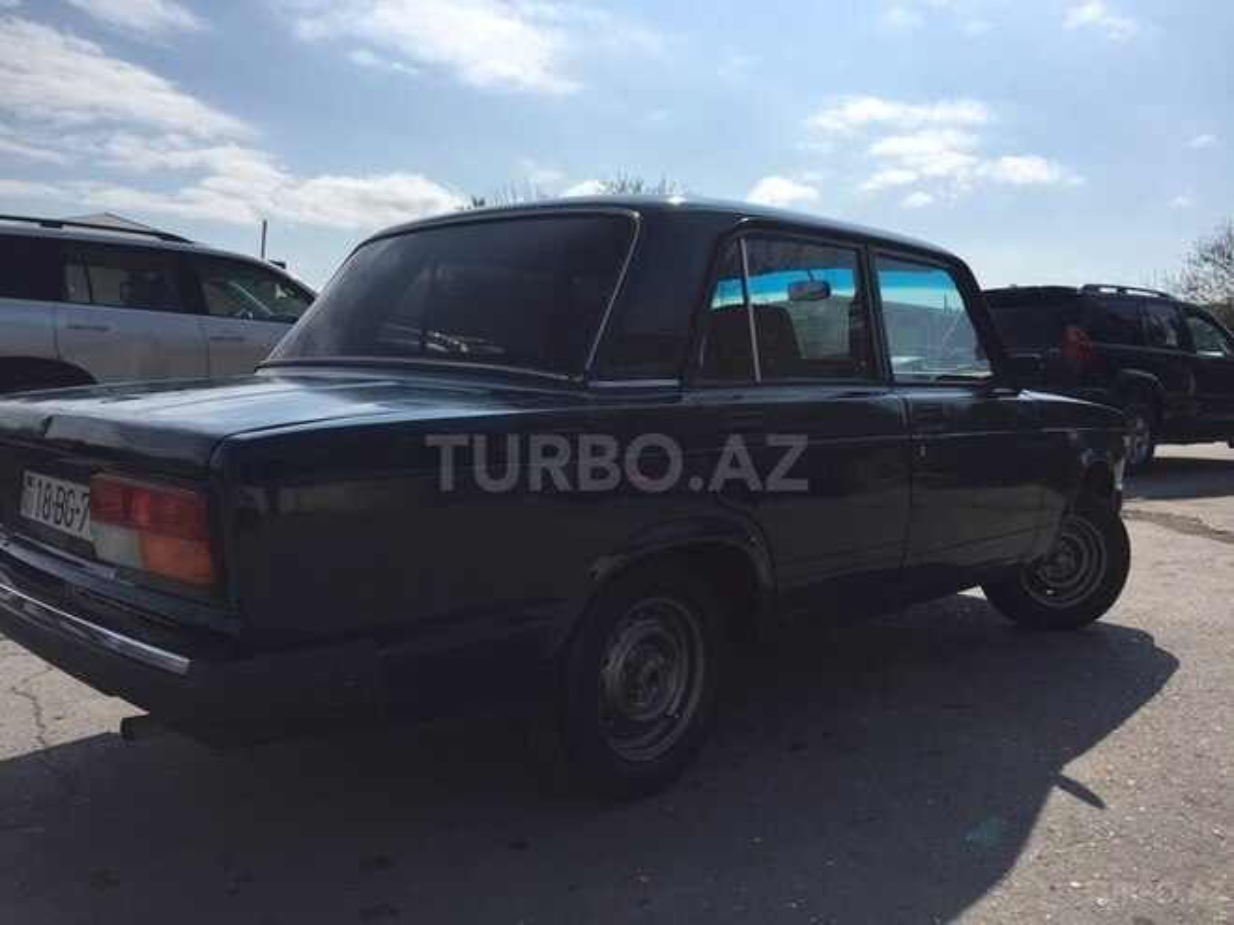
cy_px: 462
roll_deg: -3.2
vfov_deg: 48.2
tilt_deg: -3.2
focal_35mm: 29
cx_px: 617
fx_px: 1034
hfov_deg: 61.7
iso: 32
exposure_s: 1/4405
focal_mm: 4.15
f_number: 2.2
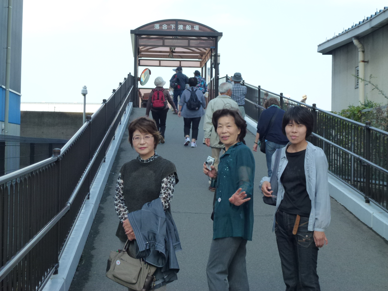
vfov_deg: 24.0
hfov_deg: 31.7
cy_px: 146
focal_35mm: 61
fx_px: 684
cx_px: 194
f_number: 4.5
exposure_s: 1/250
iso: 160
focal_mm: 10.9
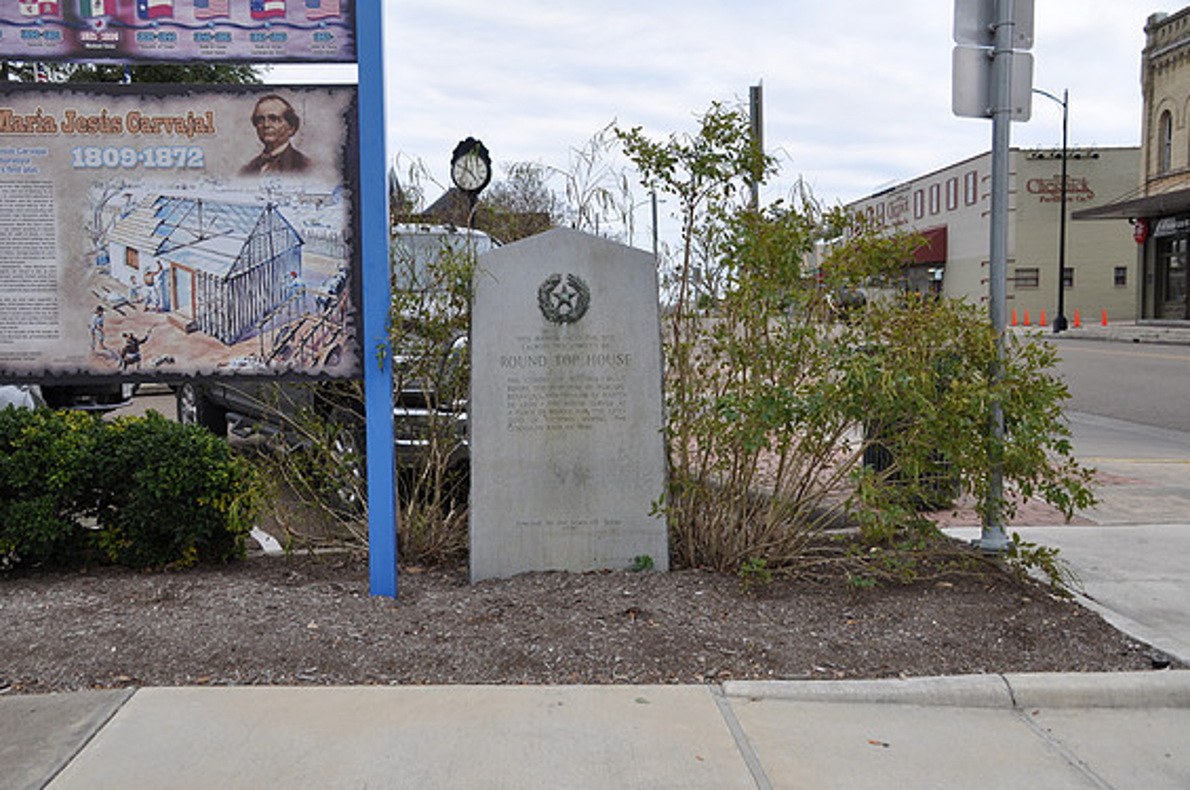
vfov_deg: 33.3
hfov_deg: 48.5
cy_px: 391
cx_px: 596
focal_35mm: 40
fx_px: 1320
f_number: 5.6
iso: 200
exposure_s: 1/30
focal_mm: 26
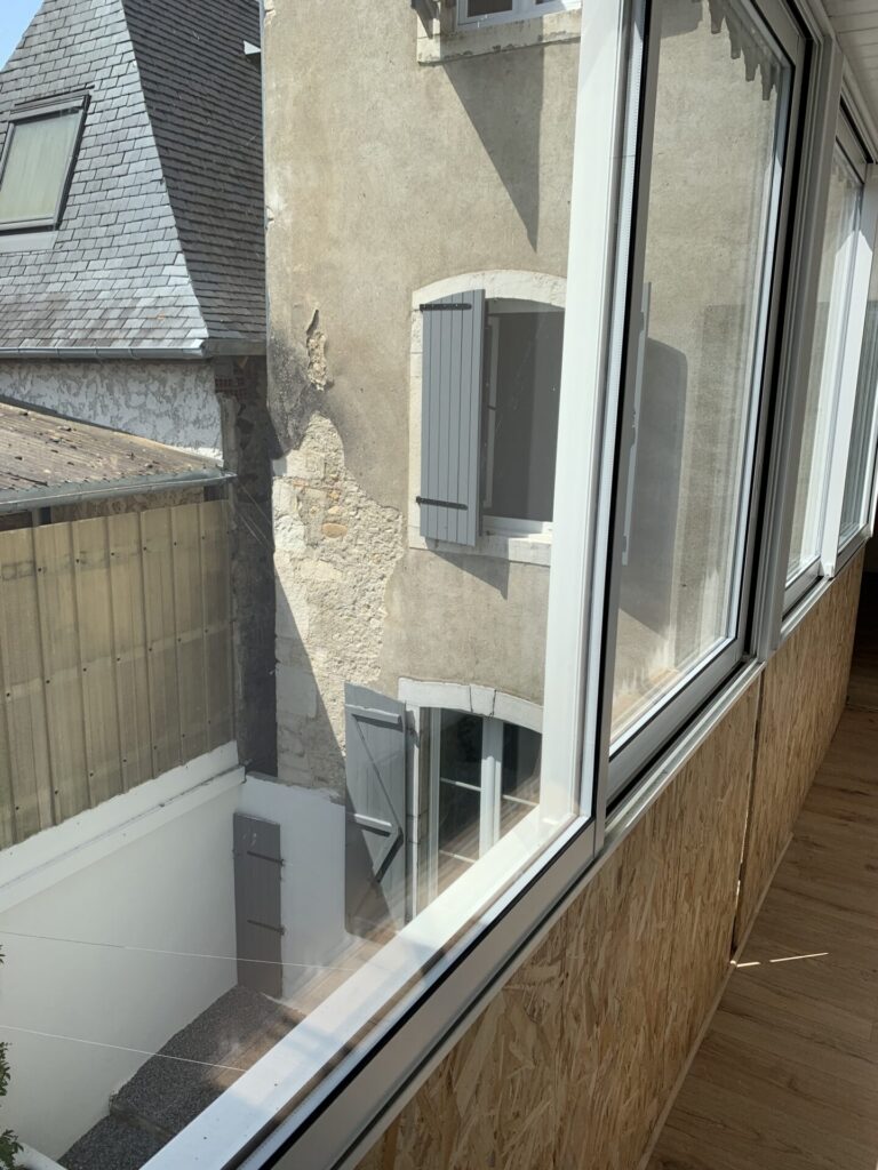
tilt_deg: -12.0
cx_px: 439
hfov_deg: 53.1
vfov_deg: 67.3
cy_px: 585
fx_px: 879
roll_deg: -1.3
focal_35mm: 26
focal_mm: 4.25
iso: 25
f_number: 1.8
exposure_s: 1/1634
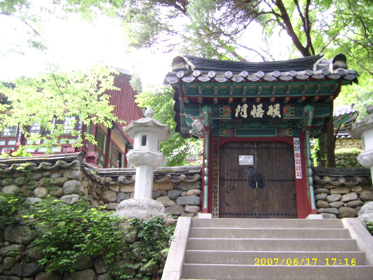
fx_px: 377
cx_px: 186
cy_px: 140
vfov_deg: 40.7
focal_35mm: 35
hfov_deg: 52.6
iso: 142
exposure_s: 1/30
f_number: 2.8
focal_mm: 5.95
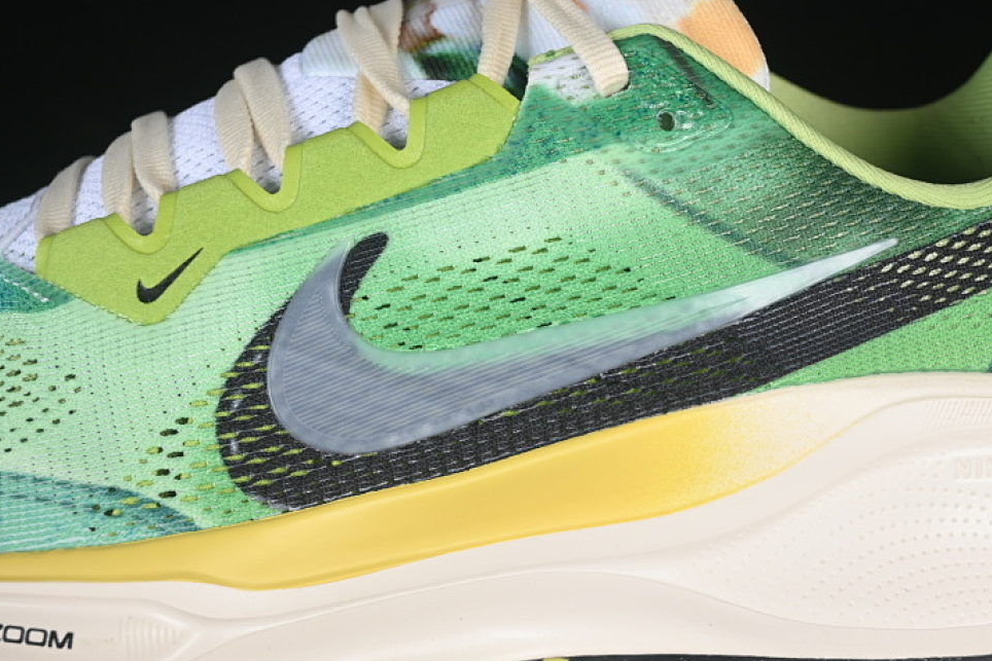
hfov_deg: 24.2
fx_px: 2315
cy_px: 343
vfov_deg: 16.3
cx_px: 548
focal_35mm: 84
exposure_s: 1/80
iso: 160
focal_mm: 50
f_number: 7.1
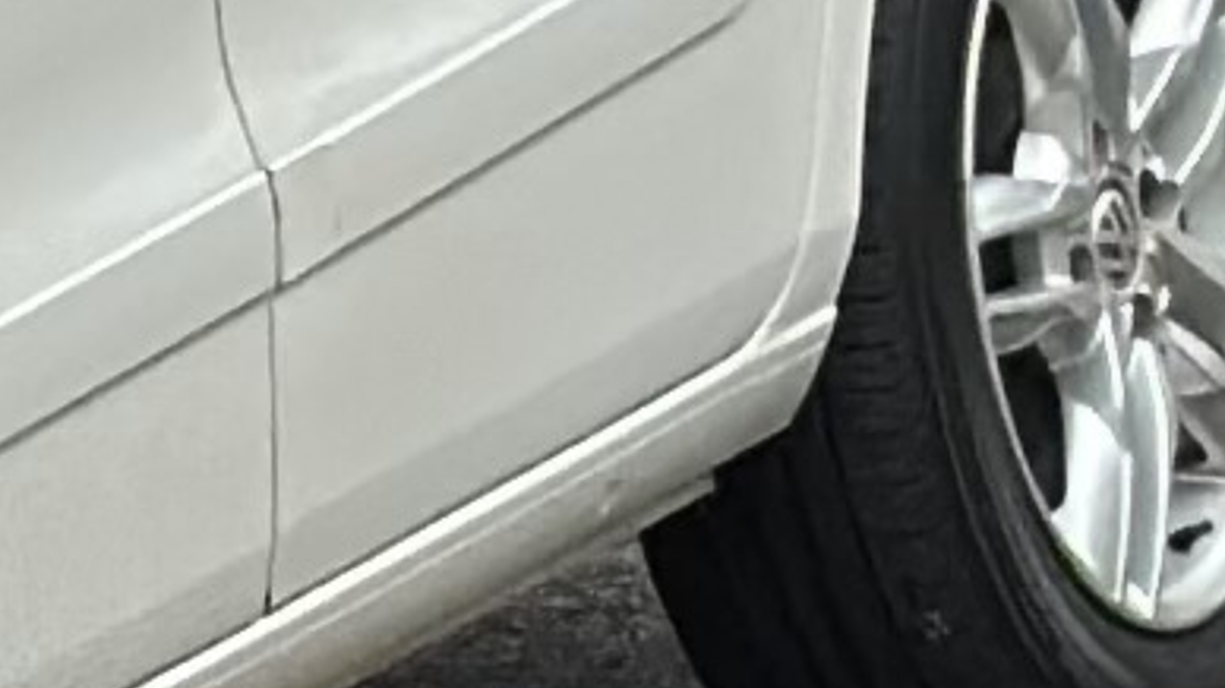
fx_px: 17665
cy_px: 129
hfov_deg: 3.9
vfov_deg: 2.2
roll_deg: +5.8
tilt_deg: -2.1
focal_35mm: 544
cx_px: -1806
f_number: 1.78
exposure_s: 1/2732
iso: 80
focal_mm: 6.86
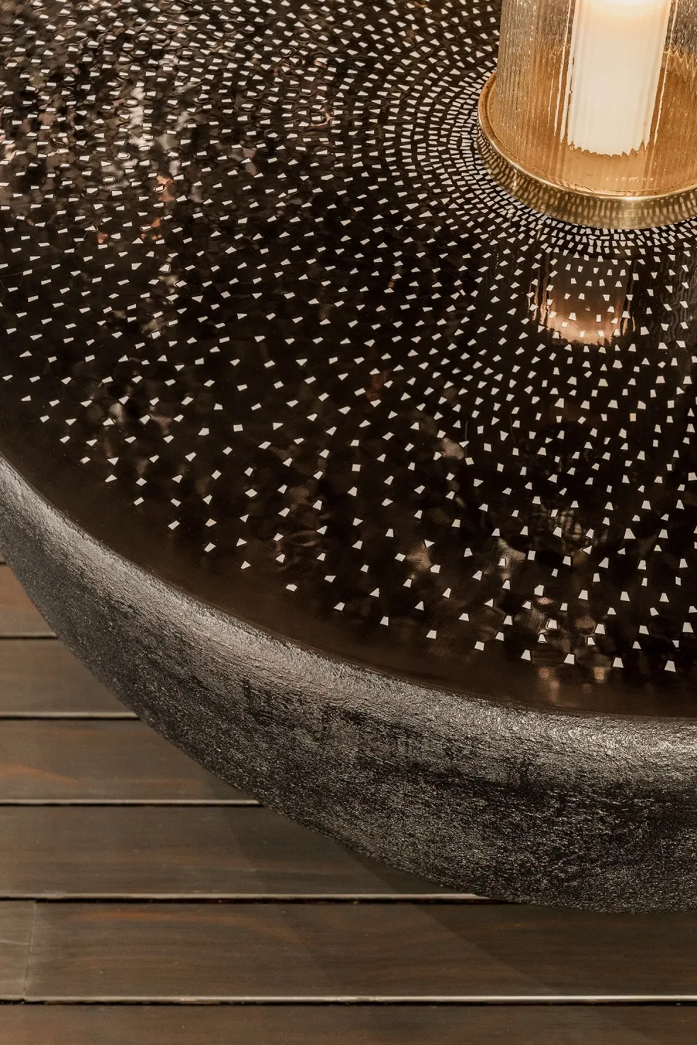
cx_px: 348
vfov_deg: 32.9
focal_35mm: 61
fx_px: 1771
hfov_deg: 22.3
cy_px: 521
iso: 500
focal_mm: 60
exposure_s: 3.2
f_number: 5.6
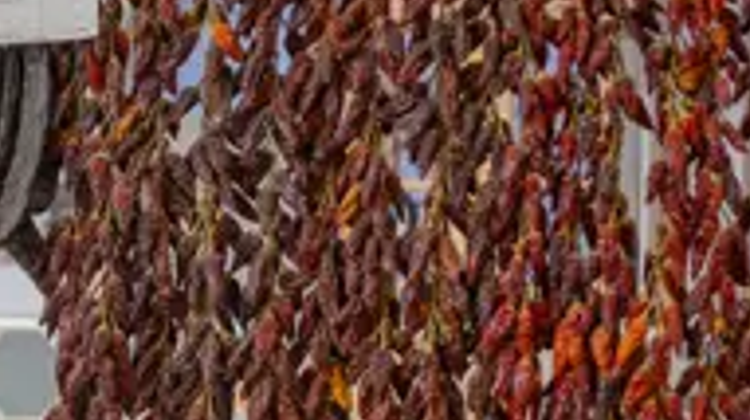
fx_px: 2901
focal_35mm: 146
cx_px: -122
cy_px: 538
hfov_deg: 14.3
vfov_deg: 8.2
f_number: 4
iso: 125
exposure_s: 1/60
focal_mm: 36
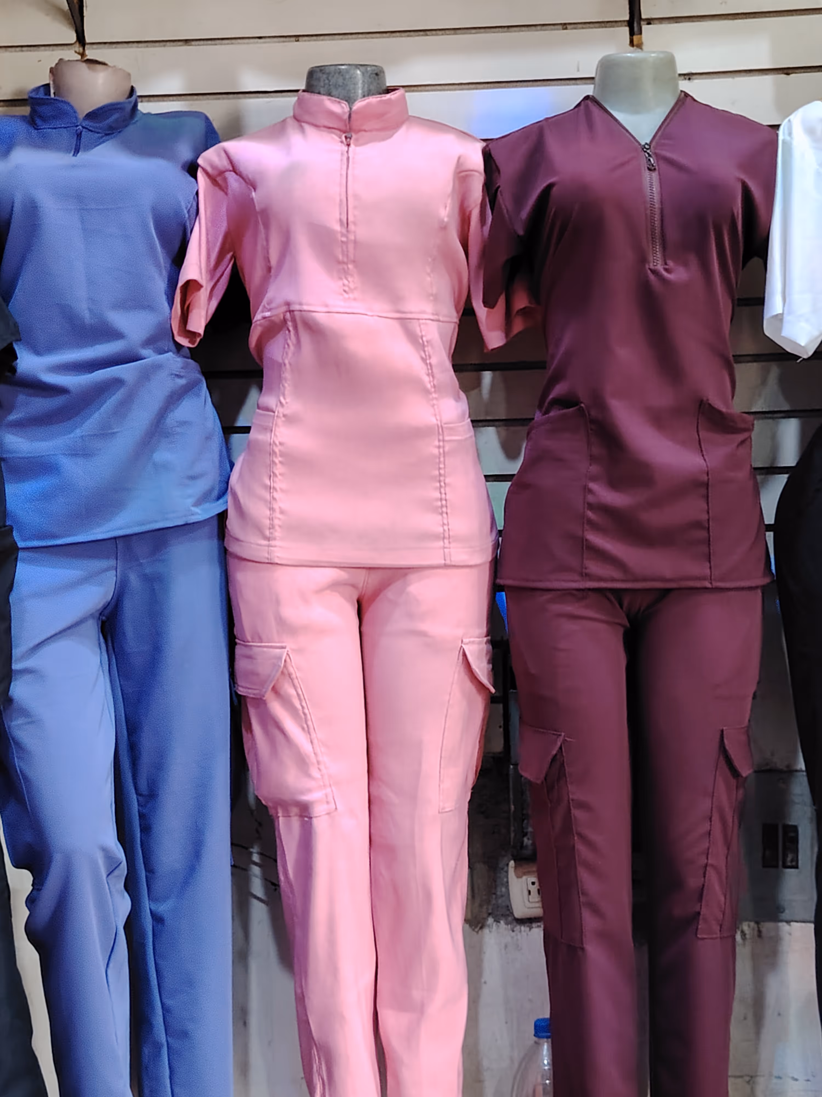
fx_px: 1488
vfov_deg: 40.4
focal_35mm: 47
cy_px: 548
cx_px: 411
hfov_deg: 30.9
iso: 2100
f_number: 1.75
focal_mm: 5.25
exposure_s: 1/33.3
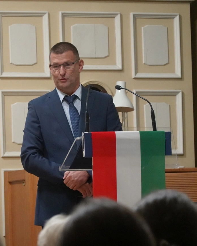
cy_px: 123
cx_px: 61
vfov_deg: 6.8
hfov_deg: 5.5
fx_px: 2062
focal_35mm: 283
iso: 3200
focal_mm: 72
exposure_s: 1/80
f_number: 4.5
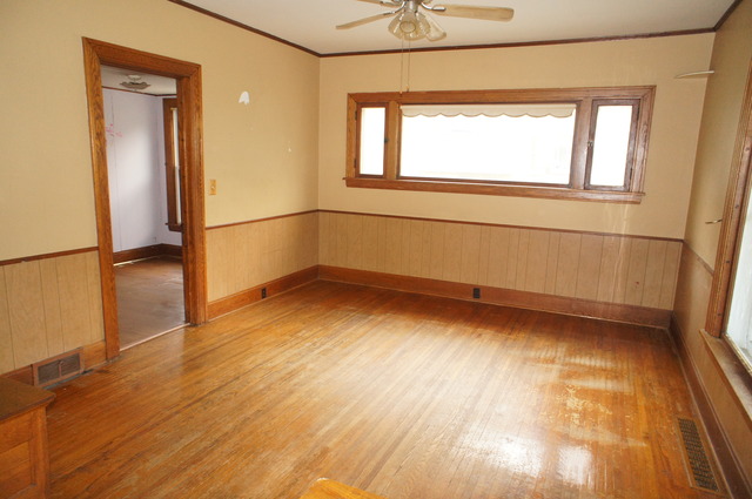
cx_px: 376
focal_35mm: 24
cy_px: 250
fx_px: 501
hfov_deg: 73.8
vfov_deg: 53.0
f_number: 4.5
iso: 1600
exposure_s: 1/125
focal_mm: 16
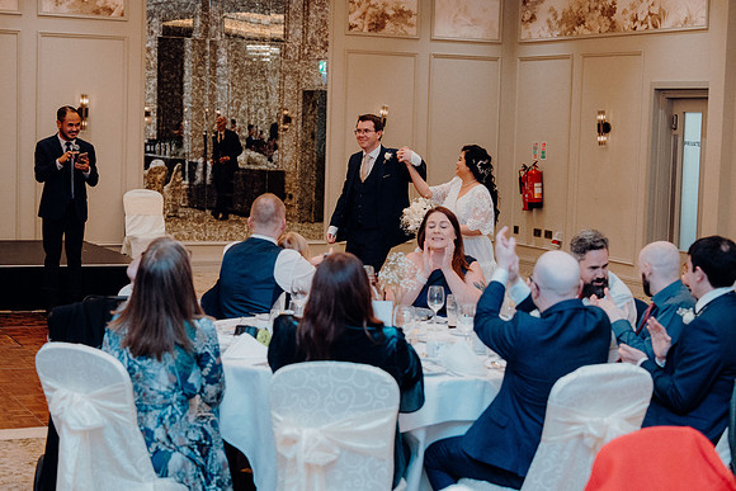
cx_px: 368
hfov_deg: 28.8
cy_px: 246
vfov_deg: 19.5
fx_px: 1431
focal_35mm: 70
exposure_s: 1/160
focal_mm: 70
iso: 3200
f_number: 3.5
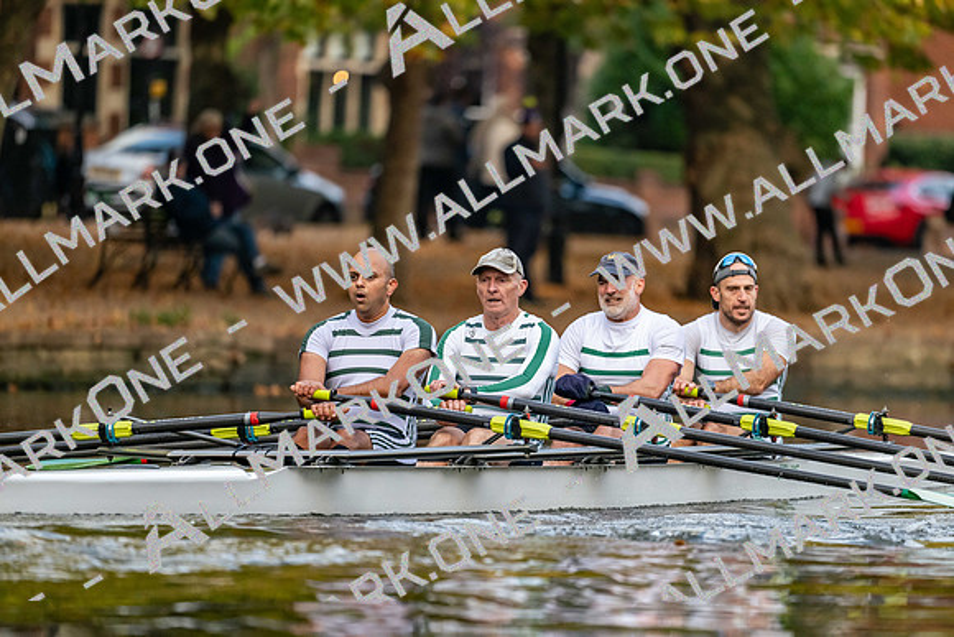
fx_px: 10602
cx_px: 477
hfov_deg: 5.2
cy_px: 318
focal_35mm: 400
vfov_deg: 3.4
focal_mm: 400
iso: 2800
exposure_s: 1/2500
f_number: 4.5
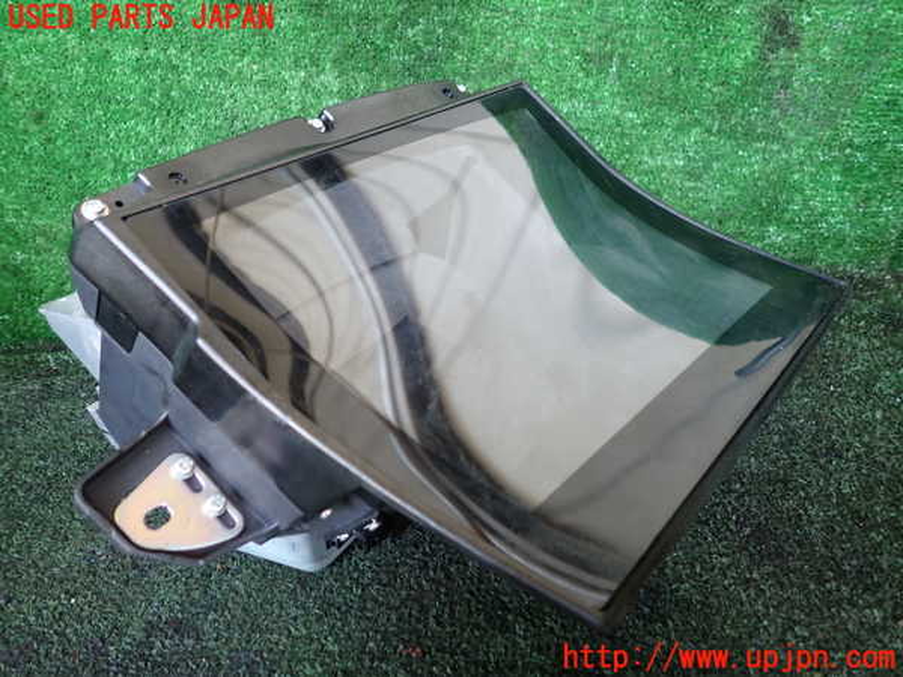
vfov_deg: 54.9
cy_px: 338
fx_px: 652
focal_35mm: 25
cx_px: 452
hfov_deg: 69.4
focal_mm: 4.5
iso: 200
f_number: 2
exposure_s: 1/40
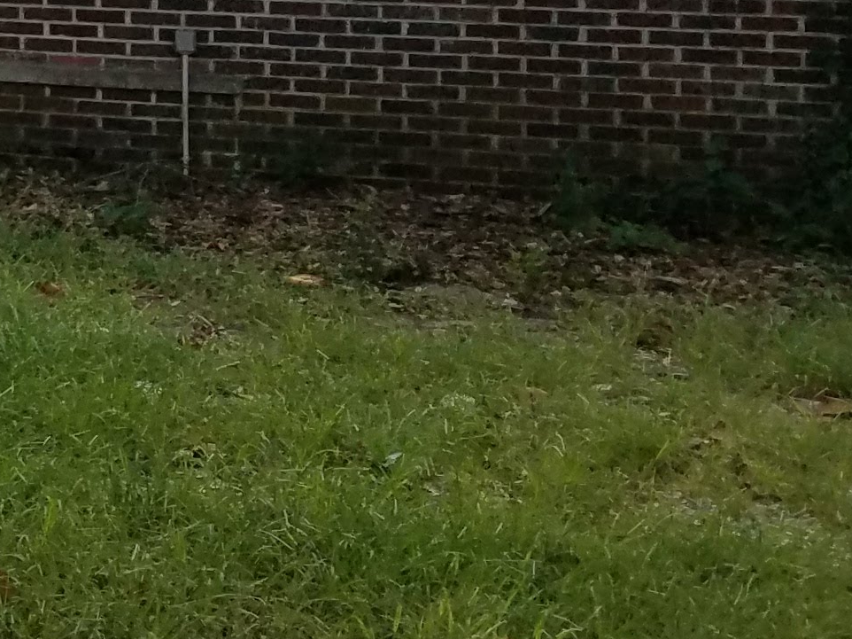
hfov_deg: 14.9
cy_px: -240
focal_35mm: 109
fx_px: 2682
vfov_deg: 13.0
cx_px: -826
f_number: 1.7
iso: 40
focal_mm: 4.2
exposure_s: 1/820
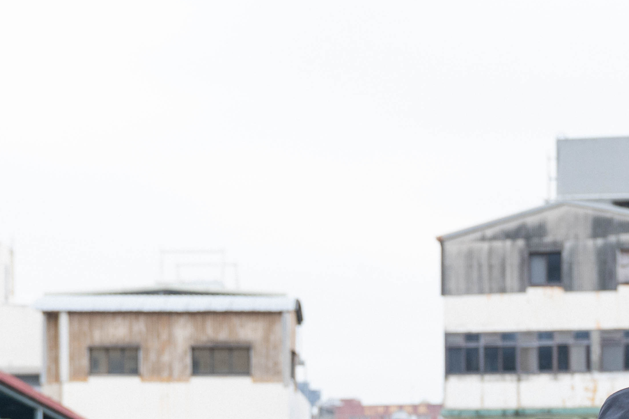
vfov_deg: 14.1
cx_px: 515
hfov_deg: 21.6
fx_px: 1625
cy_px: 563
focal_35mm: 93
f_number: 4
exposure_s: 1/200
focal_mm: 34
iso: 320
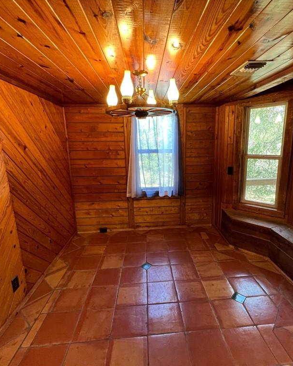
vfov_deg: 89.6
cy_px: 183
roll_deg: +0.5
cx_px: 163
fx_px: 184
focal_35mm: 17
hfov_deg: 76.7
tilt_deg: -12.6
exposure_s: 1/60
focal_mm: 1.57
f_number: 1.8
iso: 320
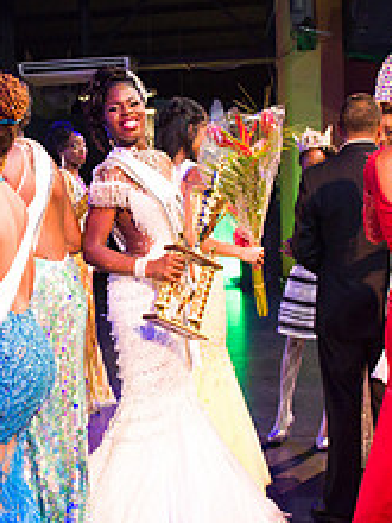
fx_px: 997
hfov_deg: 21.9
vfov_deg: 29.4
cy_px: 229
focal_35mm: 66
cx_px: 69
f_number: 5
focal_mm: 26
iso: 4000
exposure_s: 1/160
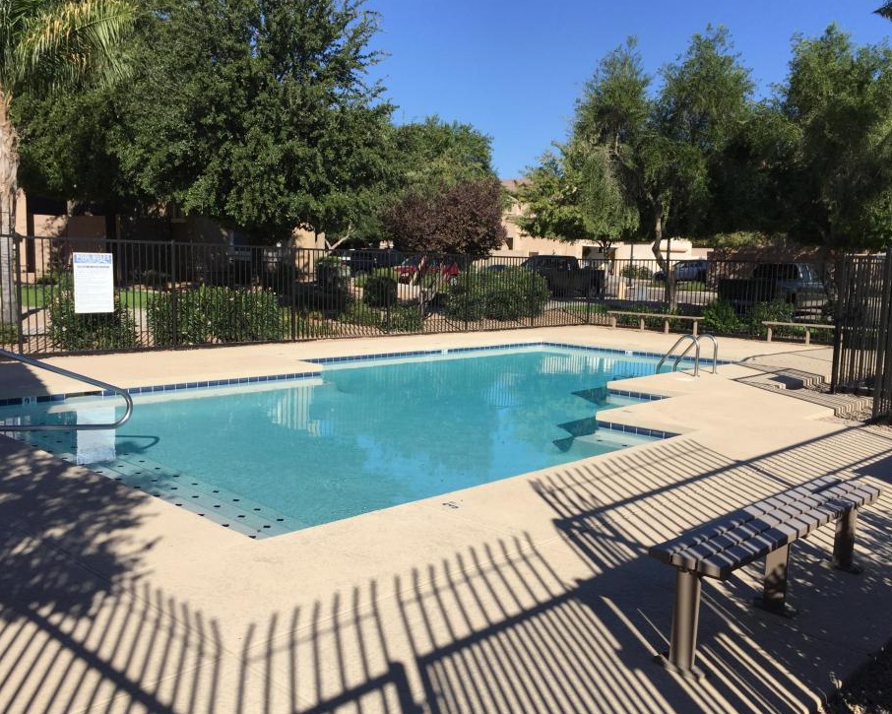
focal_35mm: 32
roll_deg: -1.9
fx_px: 845
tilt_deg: -6.9
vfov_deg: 45.8
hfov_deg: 55.7
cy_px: 373
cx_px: 440
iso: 32
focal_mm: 4.15
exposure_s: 1/2825
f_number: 2.2
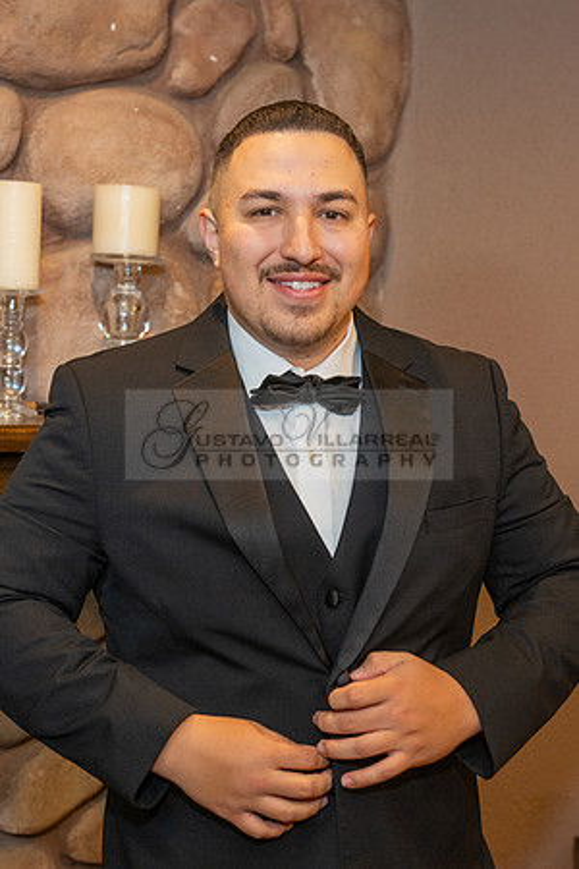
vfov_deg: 29.9
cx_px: 269
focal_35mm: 68
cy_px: 435
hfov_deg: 20.2
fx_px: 1628
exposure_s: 1/160
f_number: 4
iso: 640
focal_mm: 45
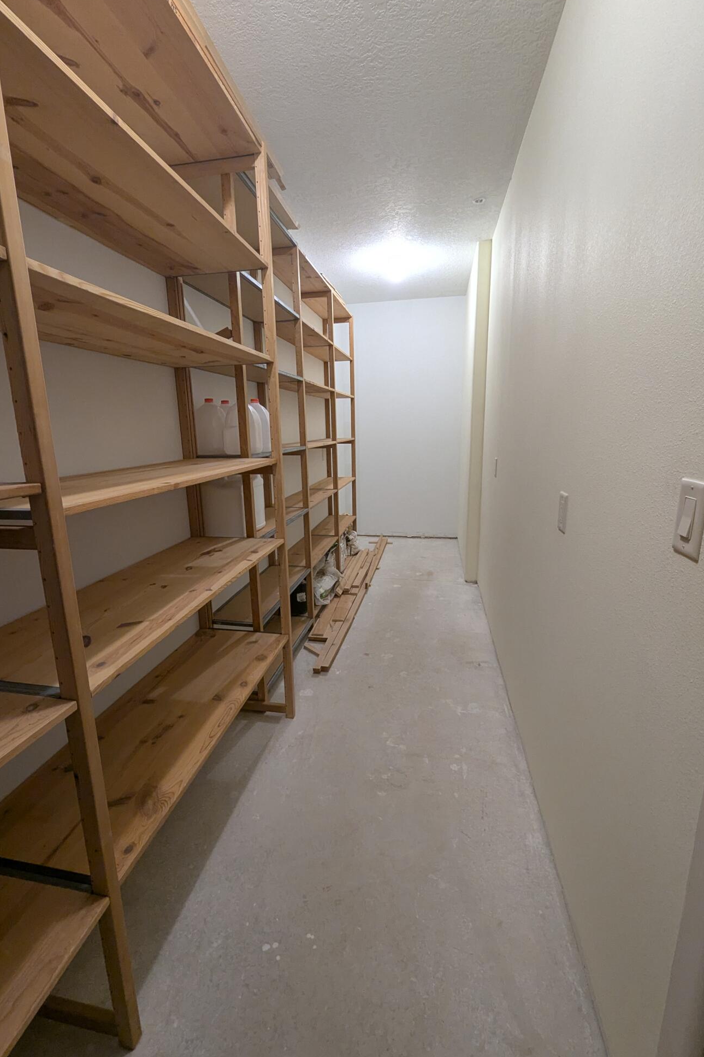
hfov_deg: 81.2
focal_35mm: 14
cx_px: 340
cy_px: 521
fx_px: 411
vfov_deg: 104.3
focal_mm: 1.95
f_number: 2.2
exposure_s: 1/24
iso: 215
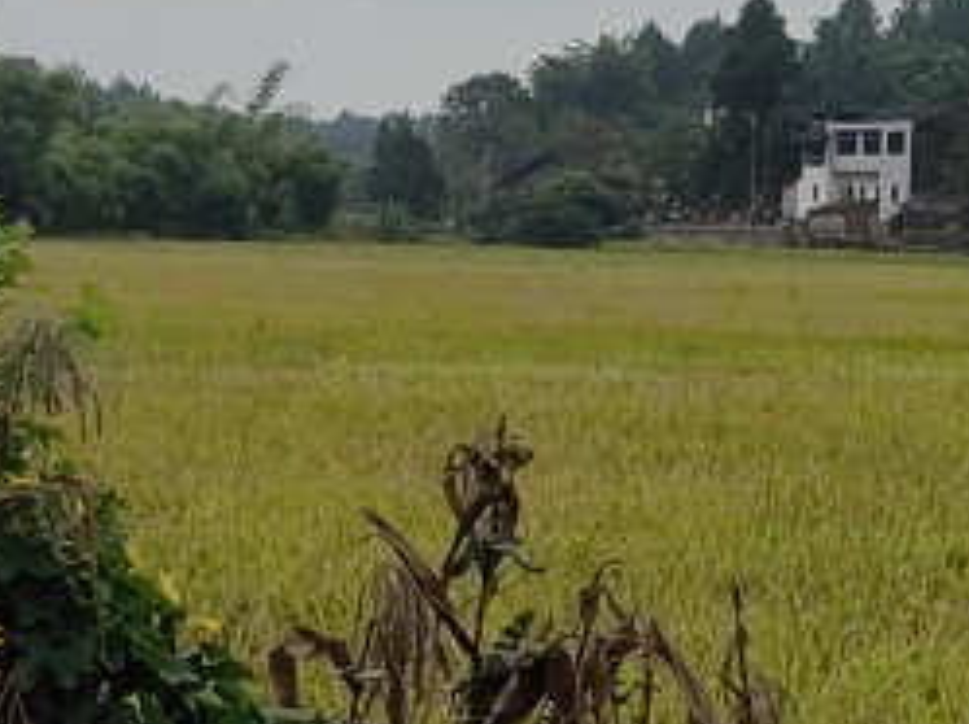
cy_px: 179
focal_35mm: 103
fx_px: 2879
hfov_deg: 18.0
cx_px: 1218
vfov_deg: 14.3
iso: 50
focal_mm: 5.54
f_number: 1.8
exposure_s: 1/4132
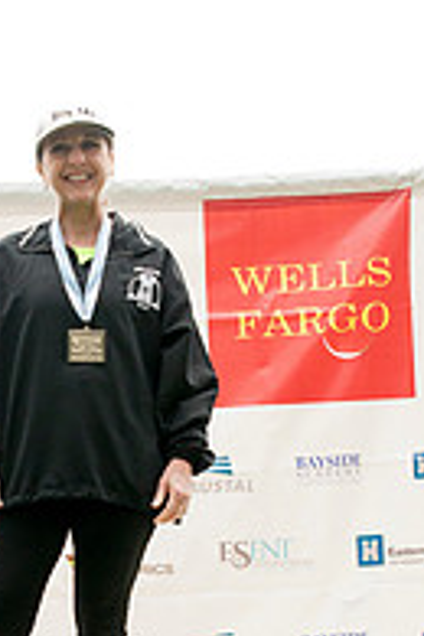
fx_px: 2137
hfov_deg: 11.3
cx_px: 99
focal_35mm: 121
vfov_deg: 16.9
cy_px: 444
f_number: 5.6
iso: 800
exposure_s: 1/160
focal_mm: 35
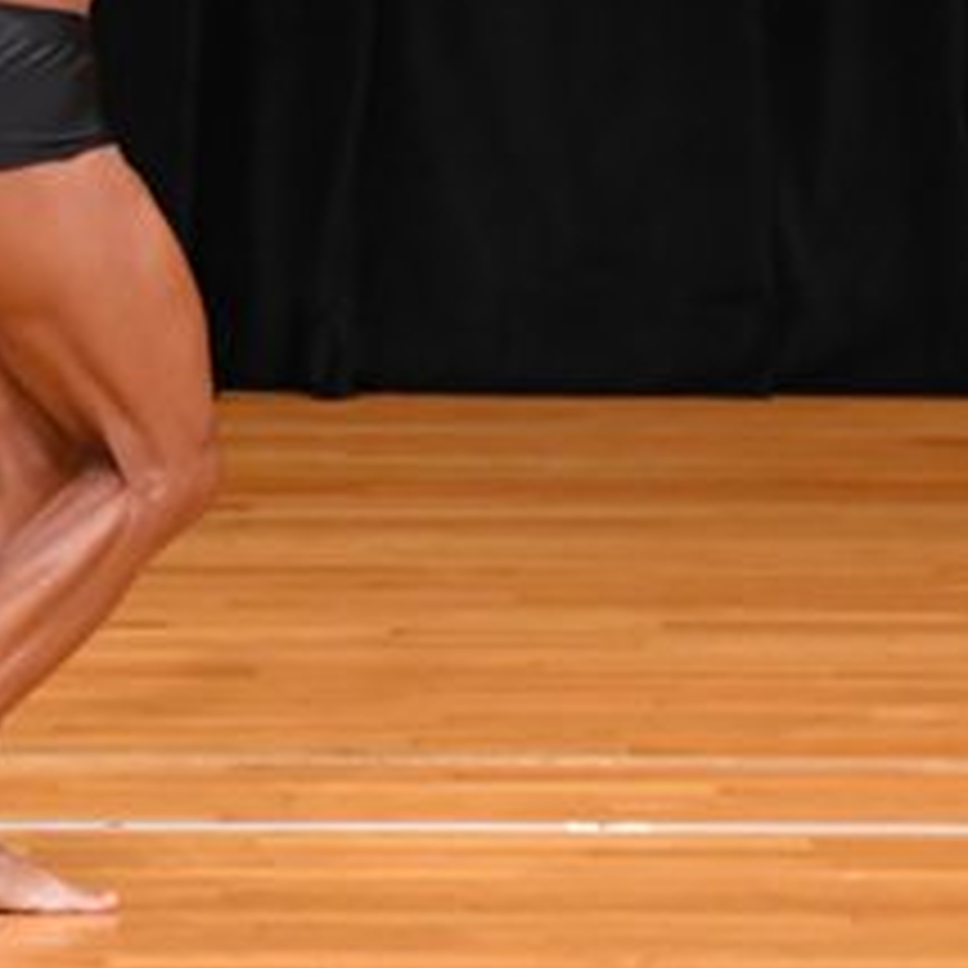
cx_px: -70
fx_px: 23254
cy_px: 18
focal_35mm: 735
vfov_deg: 2.4
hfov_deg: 2.4
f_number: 5.6
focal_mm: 160
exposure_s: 1/400
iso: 3200
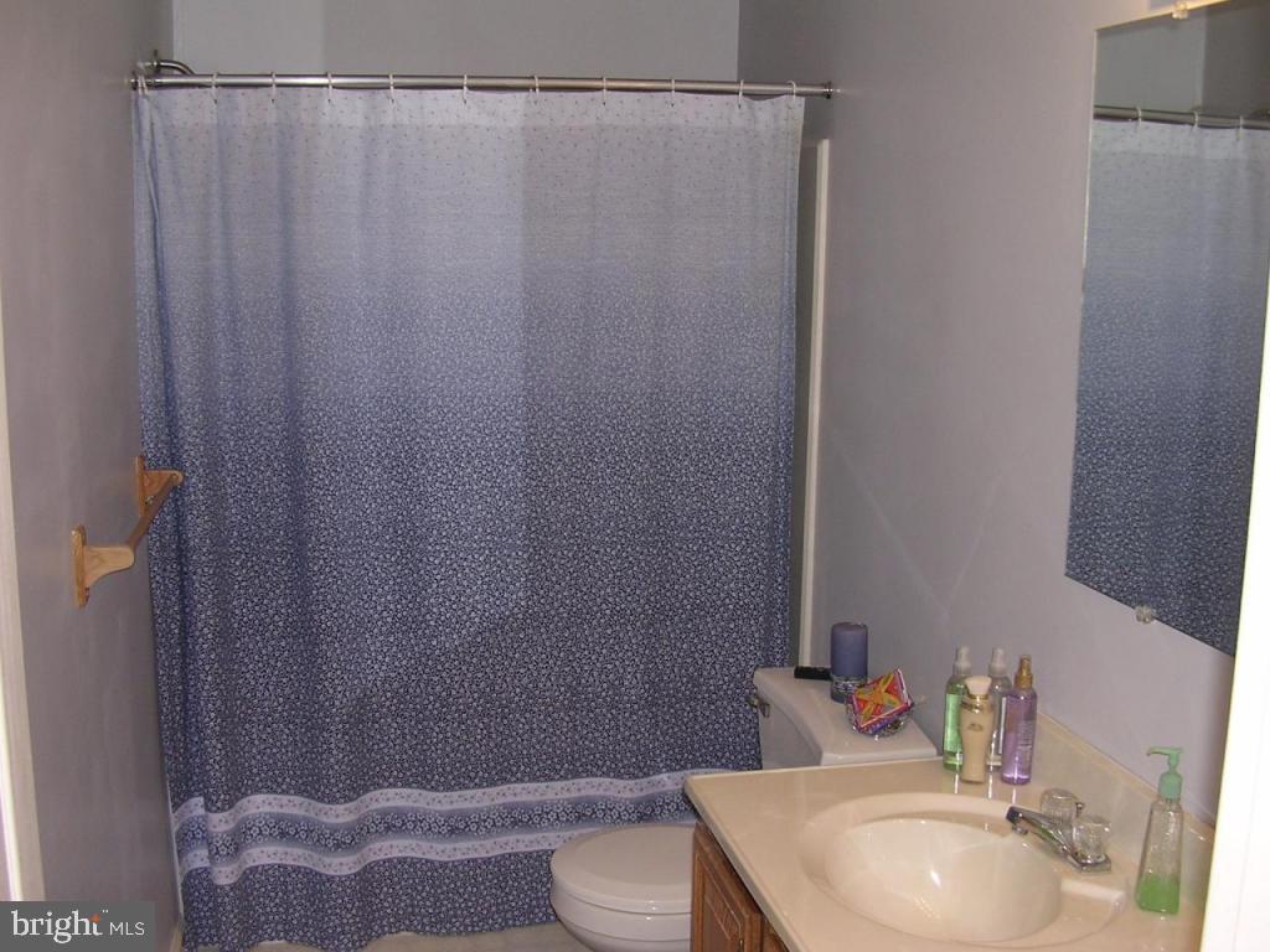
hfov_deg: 49.0
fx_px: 1394
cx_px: 635
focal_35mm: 38
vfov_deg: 37.7
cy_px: 476
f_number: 2.8
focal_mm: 5.8
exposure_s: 1/60.1
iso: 131
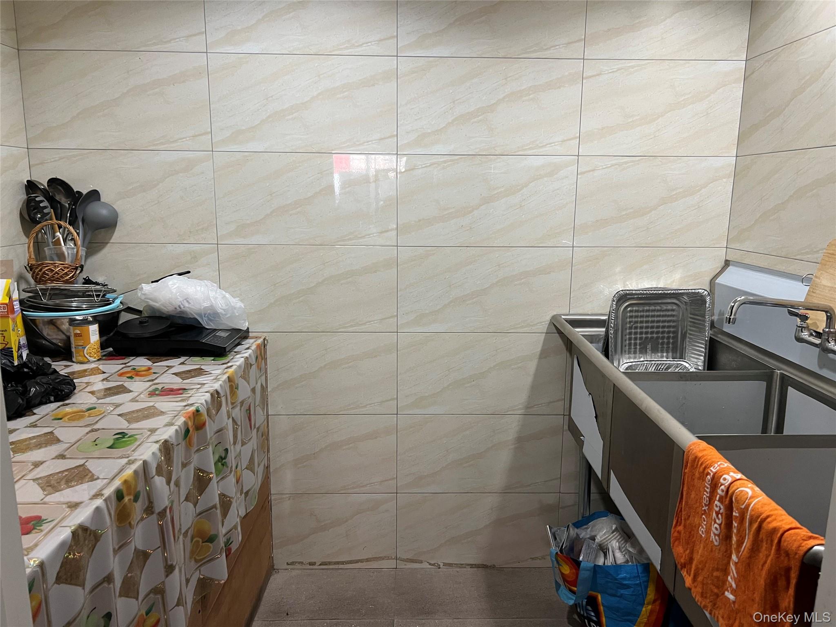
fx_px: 628
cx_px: 418
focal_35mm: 26
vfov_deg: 53.1
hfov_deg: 67.3
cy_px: 314
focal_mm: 5.7
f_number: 1.5
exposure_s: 1/60
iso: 125
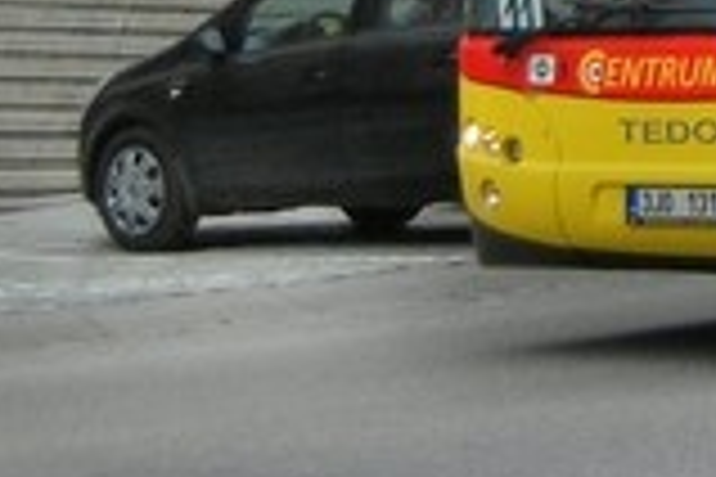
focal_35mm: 237
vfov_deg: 5.6
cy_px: -670
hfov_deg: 8.3
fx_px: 4713
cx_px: 1342
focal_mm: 28
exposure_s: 1/500
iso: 400
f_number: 4.2
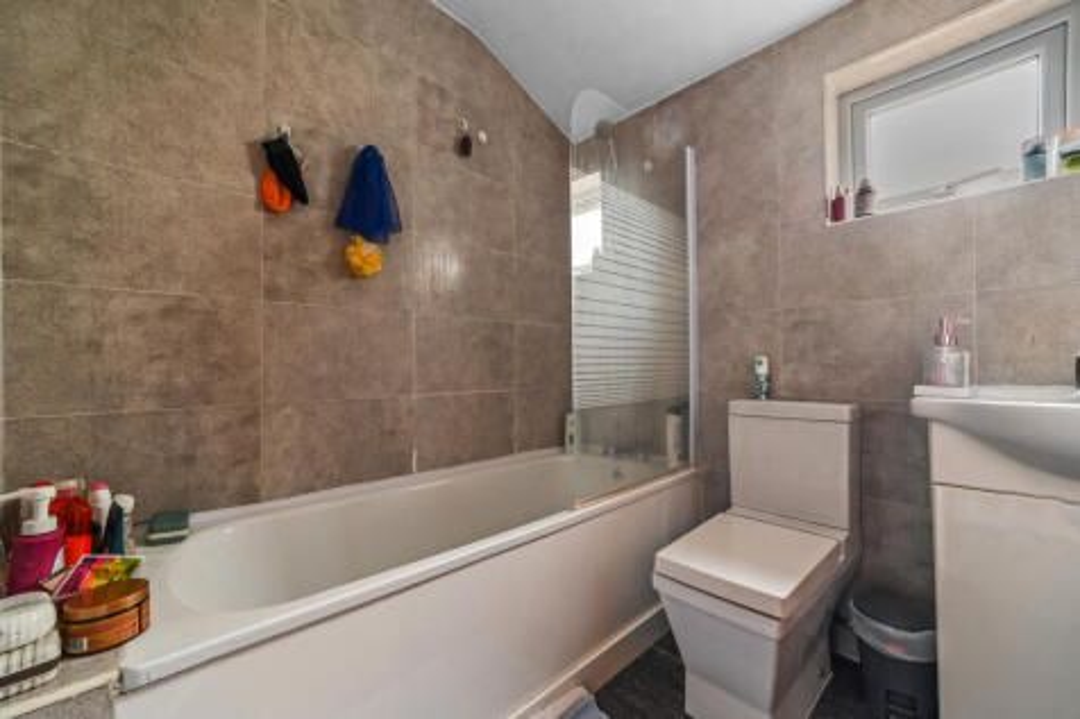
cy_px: 360
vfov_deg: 81.2
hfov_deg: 104.3
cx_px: 540
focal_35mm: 14
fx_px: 420
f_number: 8
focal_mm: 14
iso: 400
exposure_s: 2.5
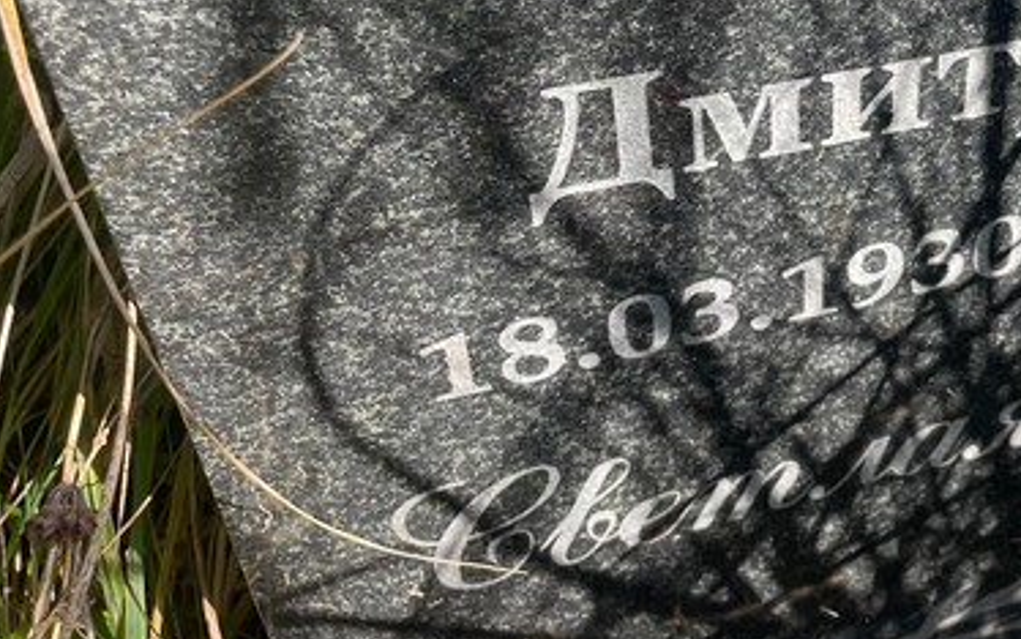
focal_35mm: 59
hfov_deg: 31.8
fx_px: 1642
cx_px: 1032
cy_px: 52
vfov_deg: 21.5
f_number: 1.6
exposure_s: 1/399
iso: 32
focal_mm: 4.2
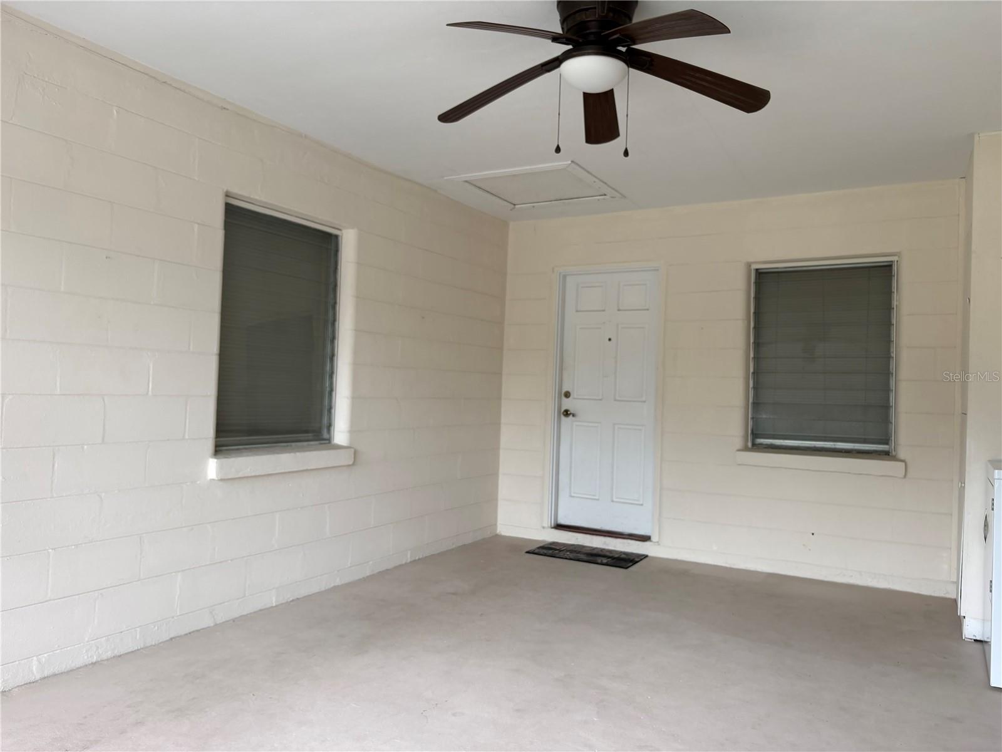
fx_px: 753
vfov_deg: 53.1
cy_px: 376
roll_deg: -2.2
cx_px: 501
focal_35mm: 26
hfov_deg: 67.3
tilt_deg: +1.6
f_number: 1.6
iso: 32
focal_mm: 5.96
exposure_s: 1/121
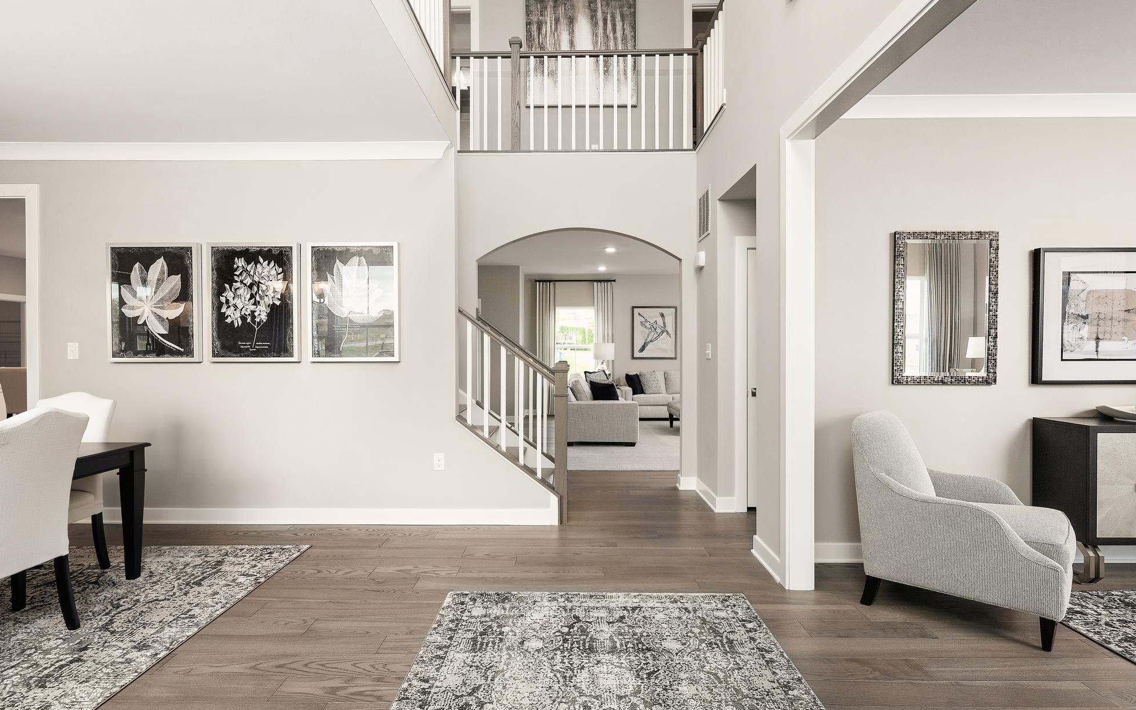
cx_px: 560
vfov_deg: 65.0
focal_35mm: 18
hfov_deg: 91.1
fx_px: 557
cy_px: 359
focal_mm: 17
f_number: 10
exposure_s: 1/30
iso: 1000
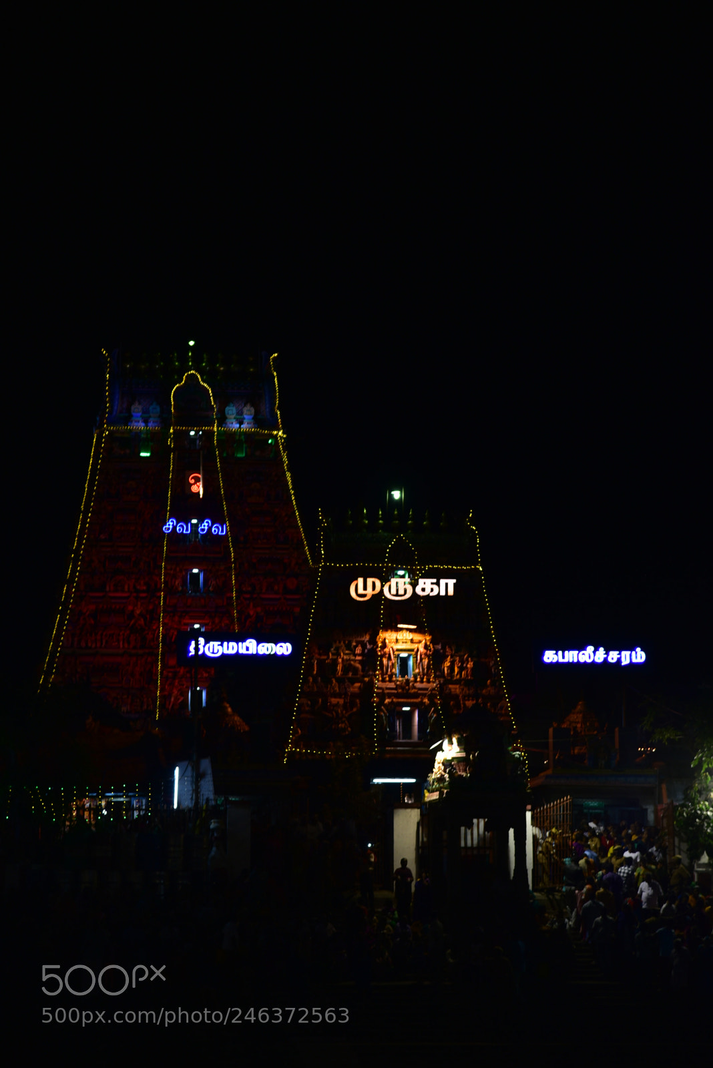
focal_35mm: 120
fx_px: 3562
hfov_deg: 11.4
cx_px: 356
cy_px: 534
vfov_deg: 17.1
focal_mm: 120
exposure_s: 1/80
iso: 400
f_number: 4
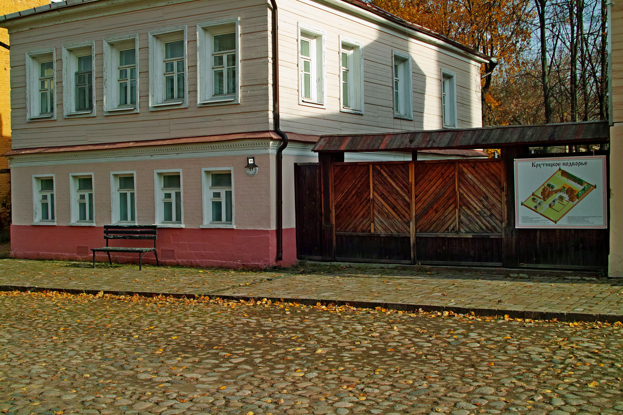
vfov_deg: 31.9
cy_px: 208
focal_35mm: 42
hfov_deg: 46.4
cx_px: 312
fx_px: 727
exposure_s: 1/250
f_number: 8
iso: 100
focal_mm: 28
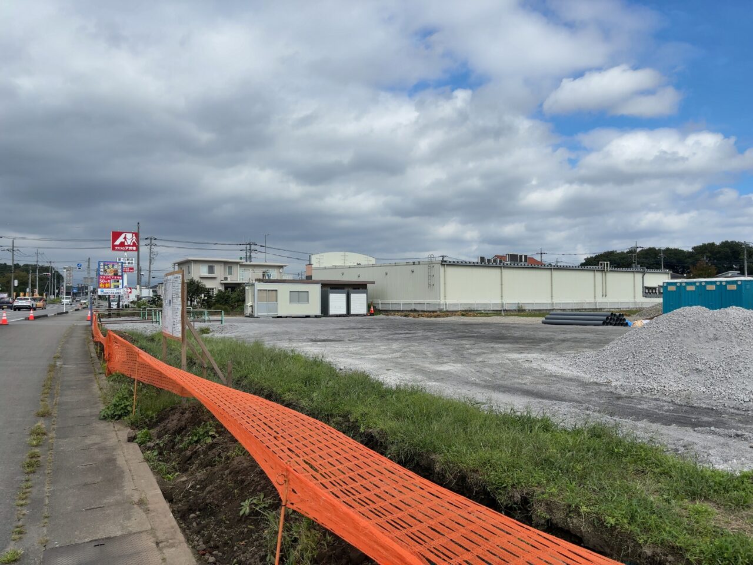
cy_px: 282
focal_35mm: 26
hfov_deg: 67.3
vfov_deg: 53.1
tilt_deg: +1.9
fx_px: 566
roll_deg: -0.3
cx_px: 376
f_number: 1.6
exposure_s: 1/5076
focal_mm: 5.96
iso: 50
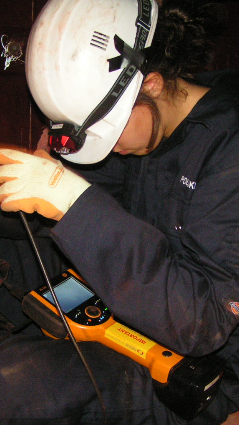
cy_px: 201
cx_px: 118
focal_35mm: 65
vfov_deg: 32.4
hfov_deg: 18.5
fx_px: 732
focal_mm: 6.3
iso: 200
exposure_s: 1/40
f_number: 2.8
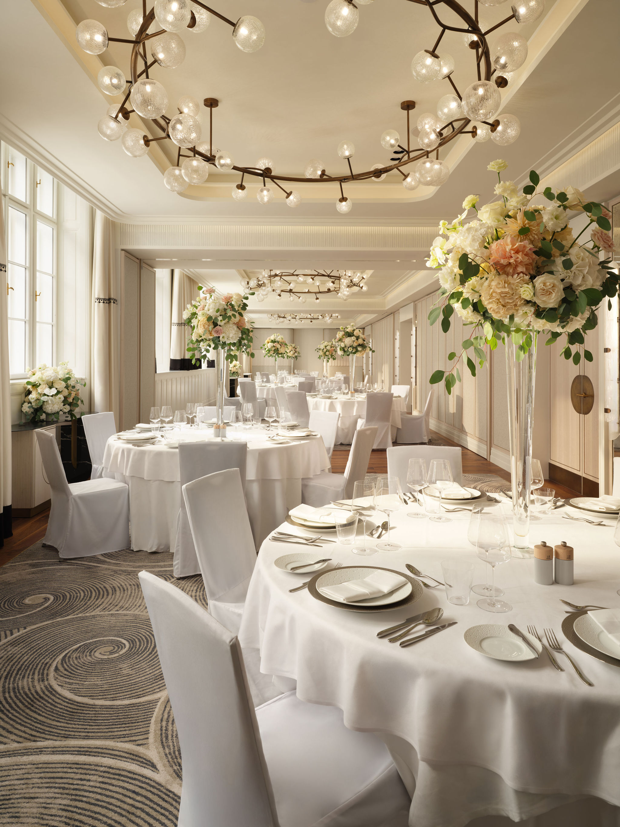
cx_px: 310
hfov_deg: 56.8
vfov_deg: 71.6
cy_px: 414
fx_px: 573
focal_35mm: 24
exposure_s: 1
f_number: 11
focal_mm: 30
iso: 125
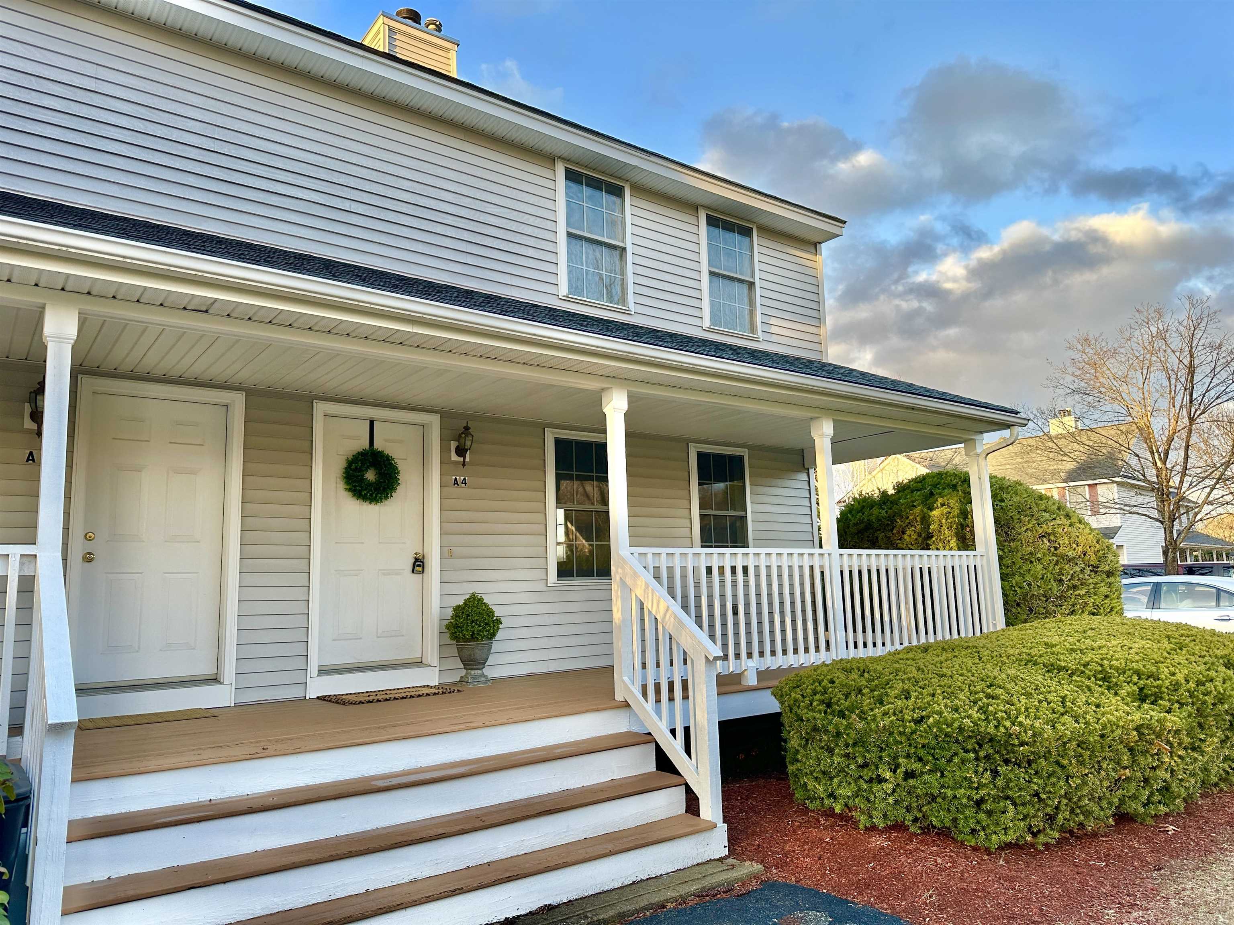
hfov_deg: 71.6
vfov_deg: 56.8
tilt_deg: +7.8
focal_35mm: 24
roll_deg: +1.3
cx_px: 617
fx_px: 856
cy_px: 462
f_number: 1.78
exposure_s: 1/287
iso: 80
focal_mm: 6.86
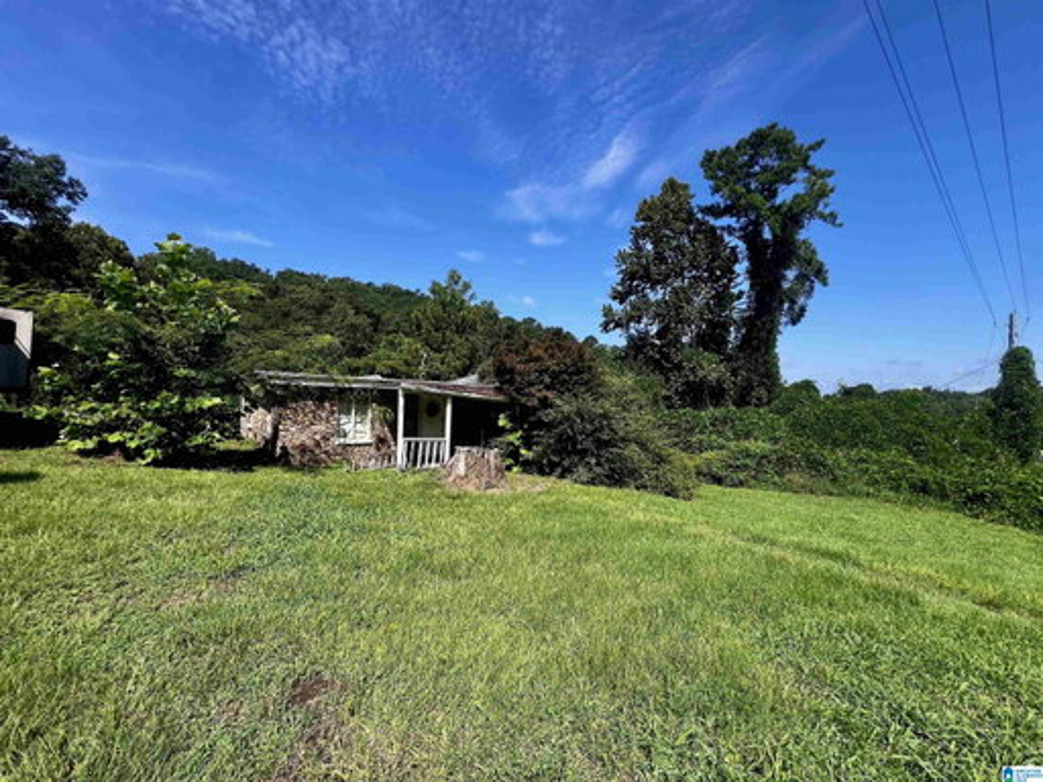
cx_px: 522
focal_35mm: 13
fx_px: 392
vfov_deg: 89.9
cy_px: 391
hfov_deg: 106.2
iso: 32
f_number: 1.8
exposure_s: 1/1033
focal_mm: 1.57
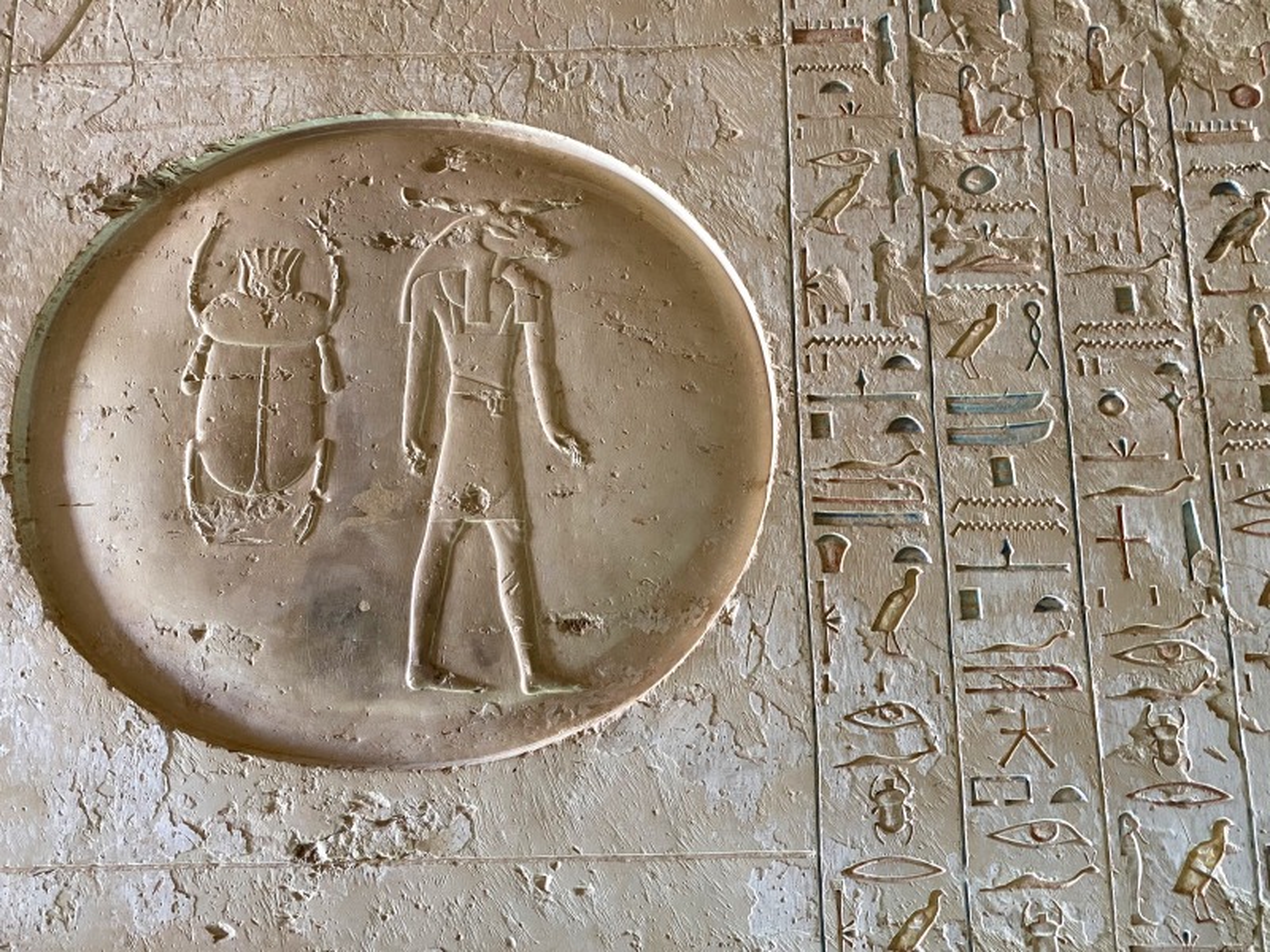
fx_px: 954
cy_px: 476
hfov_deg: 67.3
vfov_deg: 53.1
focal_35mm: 26
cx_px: 635
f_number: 1.8
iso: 200
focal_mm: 4.25
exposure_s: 1/50
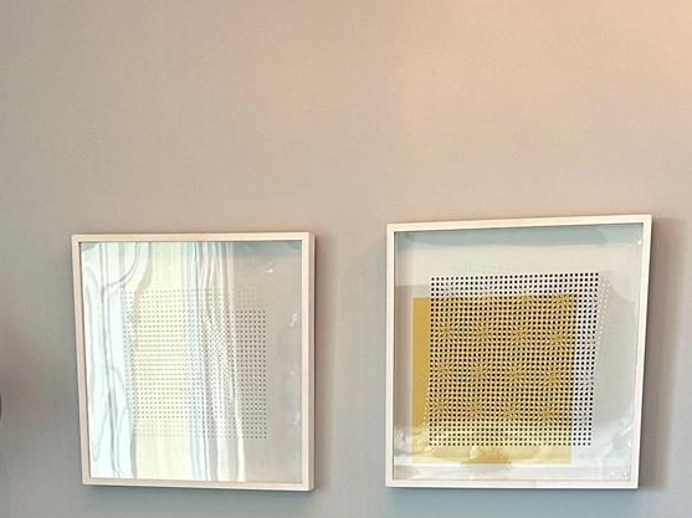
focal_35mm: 69
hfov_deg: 28.2
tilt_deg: -11.3
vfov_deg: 19.5
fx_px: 1378
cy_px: 689
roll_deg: +0.3
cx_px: 322
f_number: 1.78
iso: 160
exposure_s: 1/120
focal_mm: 6.86
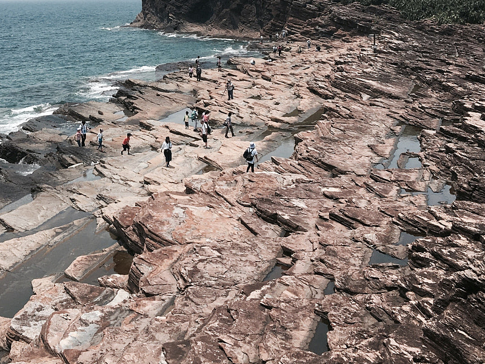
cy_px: 78
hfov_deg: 33.0
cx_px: 164
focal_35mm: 58
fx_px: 813
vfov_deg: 24.9
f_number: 2.2
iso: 25
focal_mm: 4.15
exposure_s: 1/2079
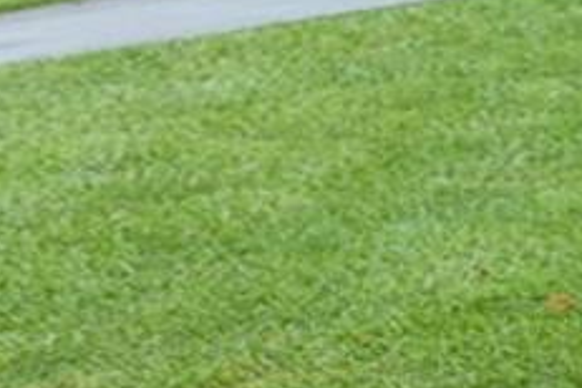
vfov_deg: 12.9
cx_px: 1345
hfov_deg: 14.2
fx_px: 1681
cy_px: -60
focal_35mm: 104
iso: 400
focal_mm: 16
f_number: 8
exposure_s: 1/100
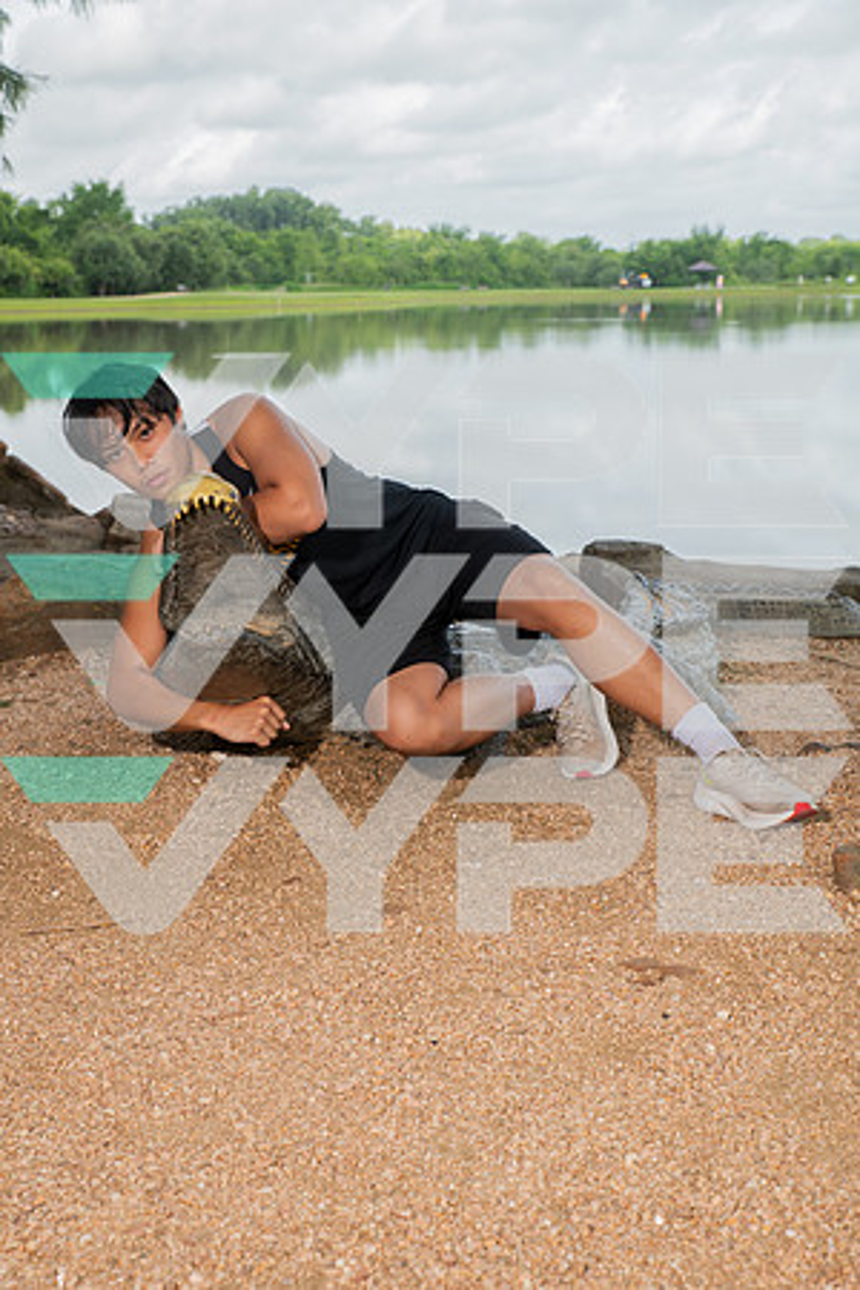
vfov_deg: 39.6
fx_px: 1792
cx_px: 430
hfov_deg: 27.0
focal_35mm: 50
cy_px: 645
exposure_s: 1/320
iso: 320
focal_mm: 50
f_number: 7.1
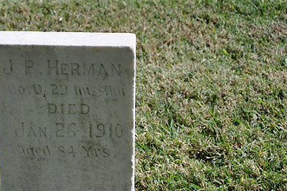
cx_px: 67
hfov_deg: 10.4
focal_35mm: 197
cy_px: 145
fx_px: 1568
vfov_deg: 7.0
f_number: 7.1
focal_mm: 75
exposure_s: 1/200
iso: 200
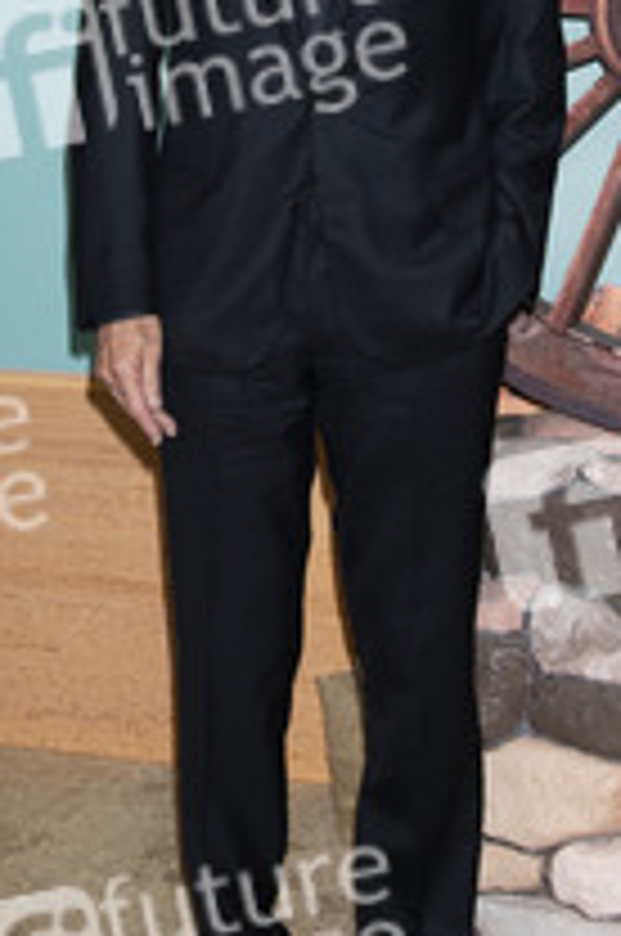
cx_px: 306
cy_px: 279
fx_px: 1999
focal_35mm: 77
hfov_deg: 17.7
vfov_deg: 26.1
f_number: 5.6
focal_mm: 40
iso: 400
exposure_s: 1/200
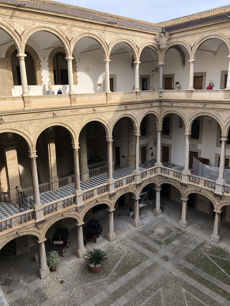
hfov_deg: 49.7
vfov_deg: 63.4
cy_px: 153
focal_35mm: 28
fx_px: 248
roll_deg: +2.0
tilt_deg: -14.2
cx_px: 115
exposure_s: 1/552
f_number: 1.8
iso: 20
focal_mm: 4
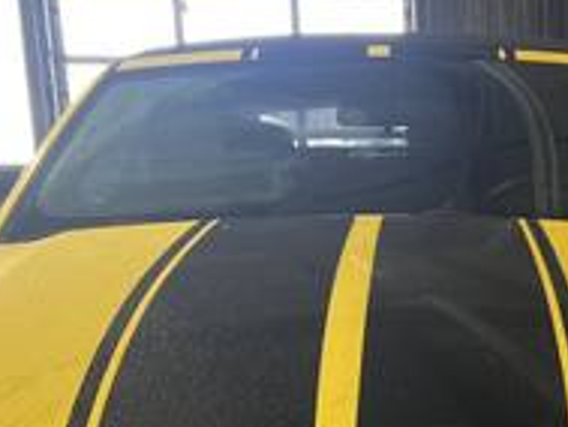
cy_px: 640
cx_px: 529
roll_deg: +1.7
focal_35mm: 88
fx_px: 1445
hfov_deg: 21.7
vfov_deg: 15.5
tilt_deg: -19.0
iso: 80
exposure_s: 1/60
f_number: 1.5
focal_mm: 5.7
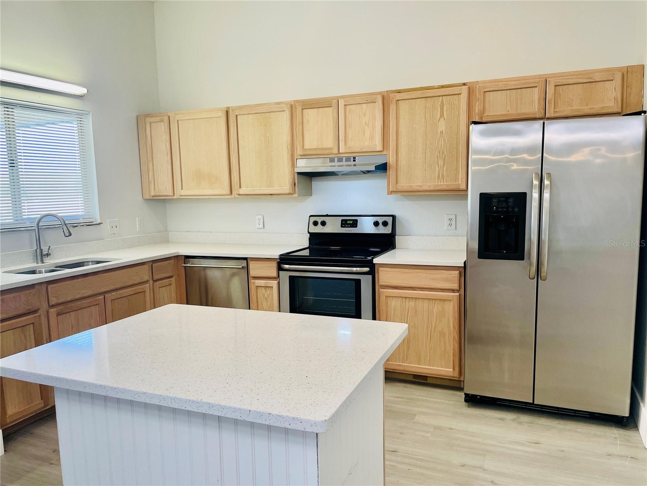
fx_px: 486
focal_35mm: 26
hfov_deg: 67.3
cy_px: 243
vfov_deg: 53.1
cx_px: 324
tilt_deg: -6.6
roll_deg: +1.4
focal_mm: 4.2
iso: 80
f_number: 1.6
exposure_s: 1/60
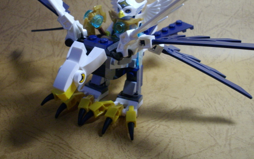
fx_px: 353
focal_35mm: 51
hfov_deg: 39.5
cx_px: 117
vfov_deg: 25.0
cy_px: 37
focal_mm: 6.2
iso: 192
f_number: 2.8
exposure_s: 1/50
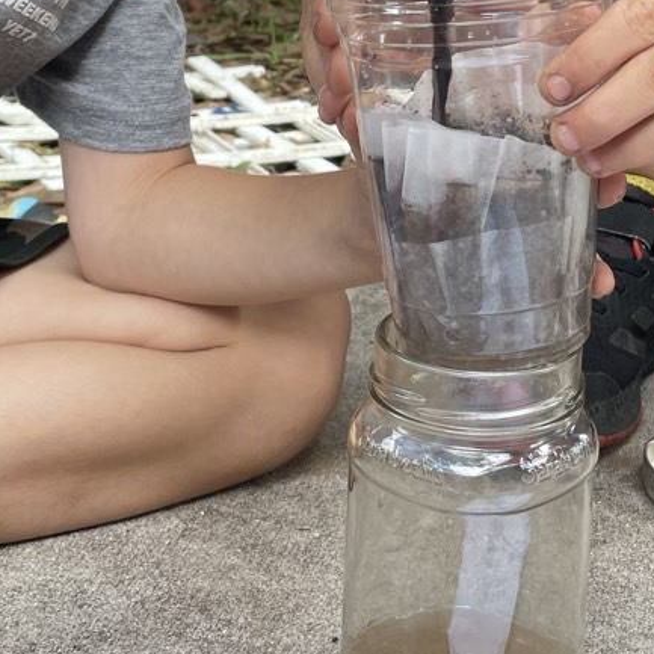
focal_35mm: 68
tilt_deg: -5.4
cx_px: 480
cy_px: -14
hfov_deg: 25.1
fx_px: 1453
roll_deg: -3.6
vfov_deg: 24.1
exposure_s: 1/218
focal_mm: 4.2
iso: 40
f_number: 1.6
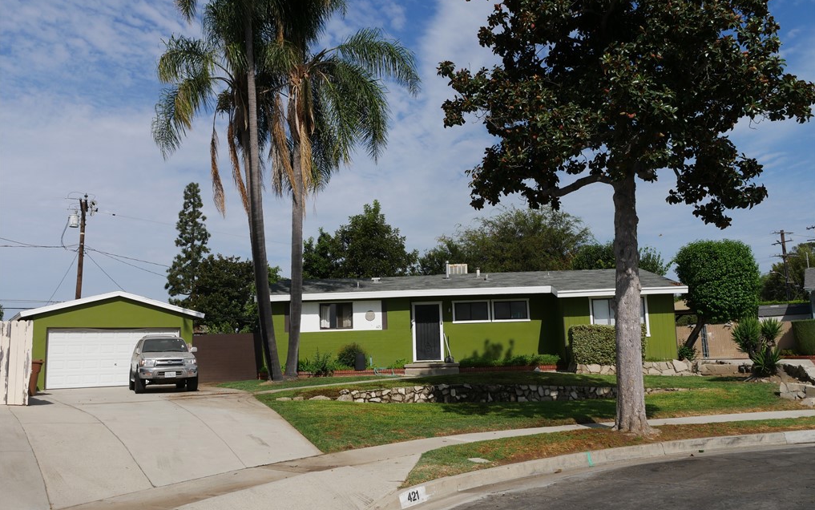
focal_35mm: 32
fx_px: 711
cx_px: 408
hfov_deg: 59.6
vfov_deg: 39.4
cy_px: 260
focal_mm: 15
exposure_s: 1/800
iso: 200
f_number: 8
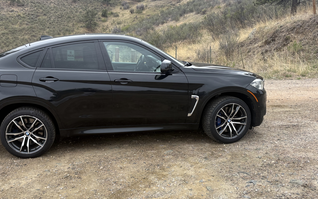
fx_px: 329
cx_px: 143
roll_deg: -0.7
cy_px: 120
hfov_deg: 51.5
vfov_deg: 33.5
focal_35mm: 38
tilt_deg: -8.7
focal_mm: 5.96
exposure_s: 1/586
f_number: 1.6
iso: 50
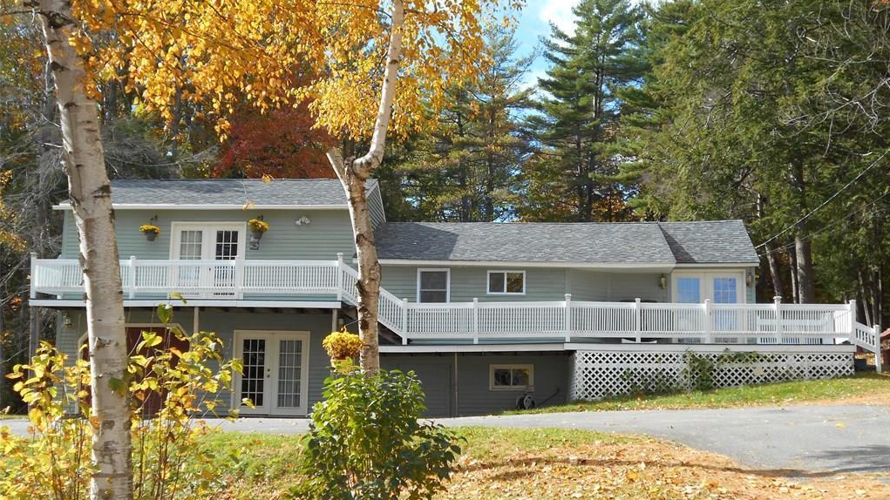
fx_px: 1109
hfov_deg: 43.7
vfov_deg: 25.4
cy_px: 280
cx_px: 445
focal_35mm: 47
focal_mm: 7.7
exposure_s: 1/320
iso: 80
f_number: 4.2
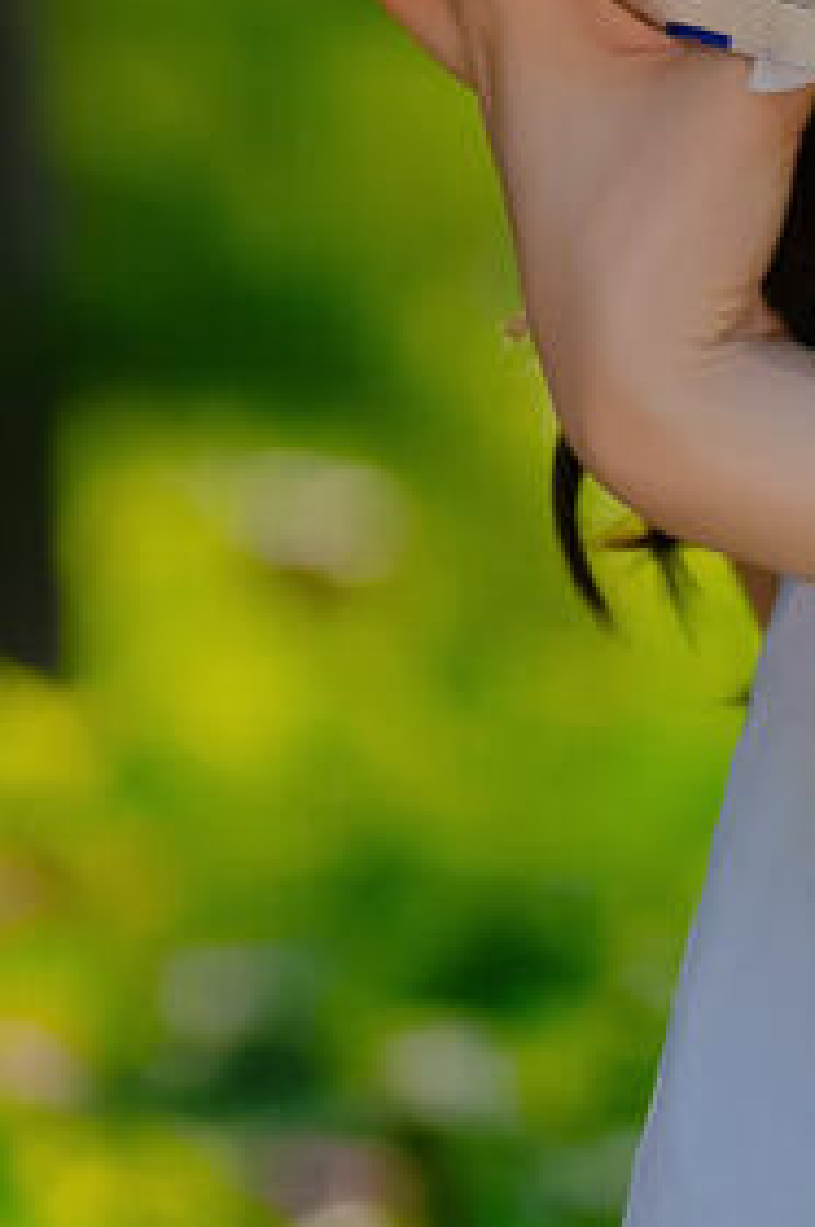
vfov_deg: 5.4
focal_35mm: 383
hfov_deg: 3.6
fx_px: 13037
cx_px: 1109
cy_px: 287
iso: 100
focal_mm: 68
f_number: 2.8
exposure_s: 1/1000
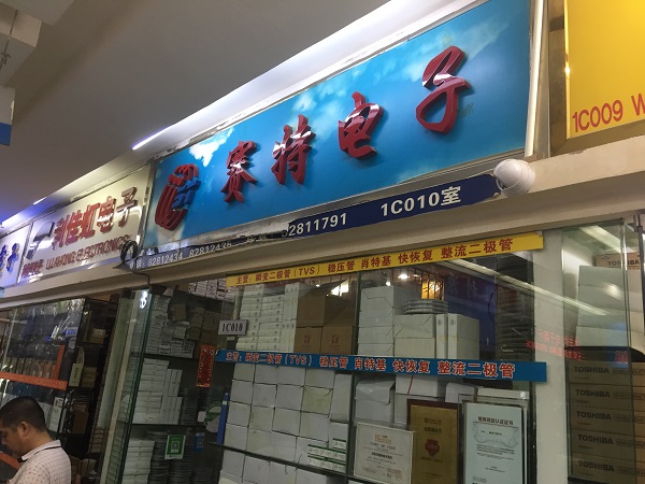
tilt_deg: +15.4
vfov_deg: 48.2
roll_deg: -6.6
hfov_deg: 61.7
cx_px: 322
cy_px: 242
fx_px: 540
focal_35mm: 29
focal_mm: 4.15
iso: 125
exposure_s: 1/33
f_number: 2.2
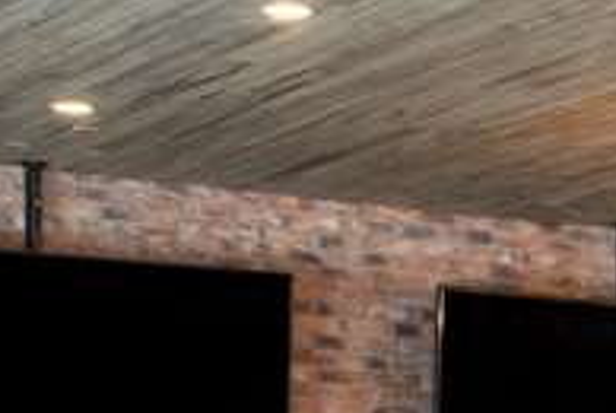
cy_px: 721
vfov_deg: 7.5
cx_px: 1138
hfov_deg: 10.7
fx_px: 3068
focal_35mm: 179
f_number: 11
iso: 400
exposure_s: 1.6
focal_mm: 34
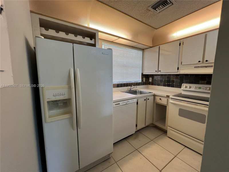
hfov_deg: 106.2
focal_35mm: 13
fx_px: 86
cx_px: 114
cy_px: 86
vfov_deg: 89.9
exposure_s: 1/120
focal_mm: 1.57
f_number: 1.8
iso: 125
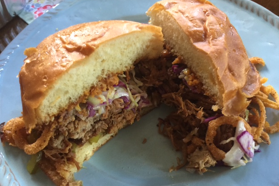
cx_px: 143
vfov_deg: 42.3
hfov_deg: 60.3
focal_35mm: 31
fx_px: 240
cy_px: 91
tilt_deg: -54.5
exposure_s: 1/10
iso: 100
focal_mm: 4.15
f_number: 2.2
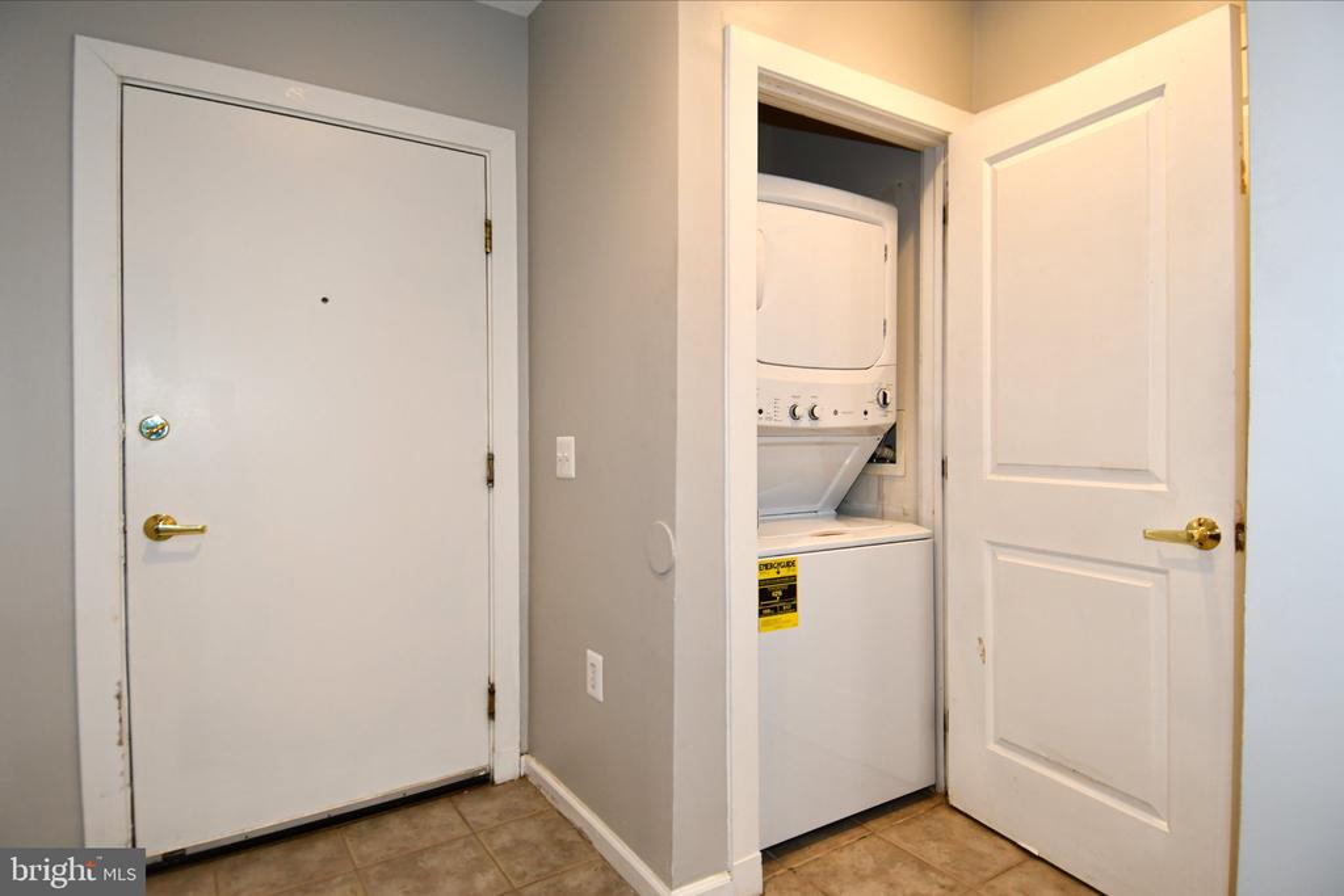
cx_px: 672
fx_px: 672
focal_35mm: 18
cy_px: 448
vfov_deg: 67.4
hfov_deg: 90.0
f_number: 4
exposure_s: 1/60
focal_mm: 12
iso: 450
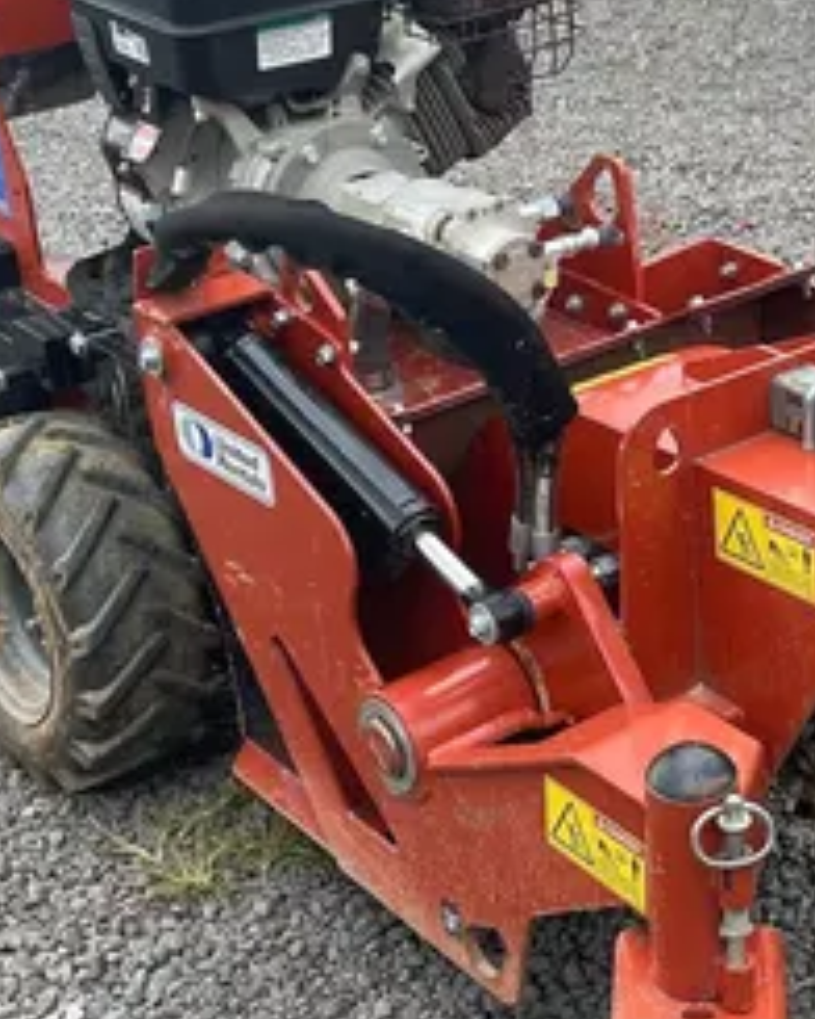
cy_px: 547
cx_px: 715
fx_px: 2291
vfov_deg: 25.1
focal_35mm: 76
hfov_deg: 19.8
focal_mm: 4.2
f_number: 1.6
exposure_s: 1/389
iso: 50
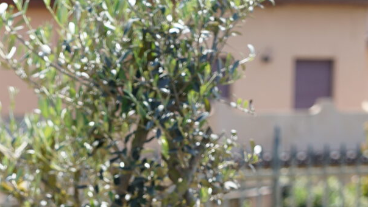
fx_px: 1864
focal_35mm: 191
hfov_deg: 11.1
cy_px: 763
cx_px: -67
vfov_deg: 5.7
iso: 100
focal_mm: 43
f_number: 2.8
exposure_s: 1/640
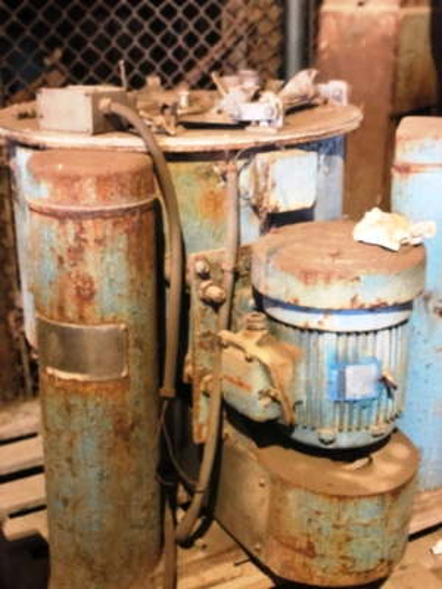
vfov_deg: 36.8
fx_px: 885
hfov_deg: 28.0
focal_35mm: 52
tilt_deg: -18.6
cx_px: 221
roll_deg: +0.2
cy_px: 294
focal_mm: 6
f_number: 2.4
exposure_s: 1/8
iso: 200
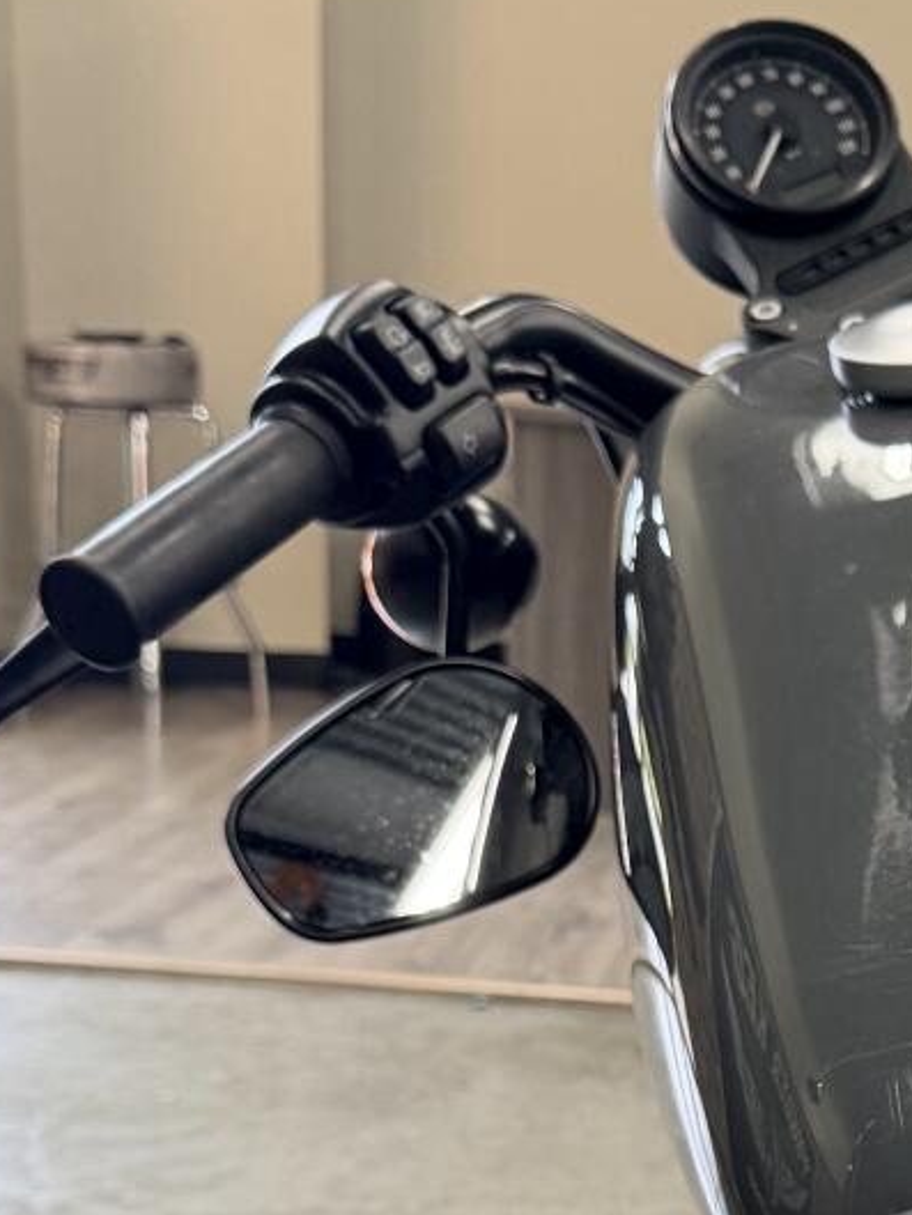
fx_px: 2388
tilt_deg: -21.7
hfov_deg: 20.6
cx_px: 1005
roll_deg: -4.9
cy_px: 1213
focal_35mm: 68
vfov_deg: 27.0
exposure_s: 1/120
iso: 320
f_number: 1.78
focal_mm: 6.76
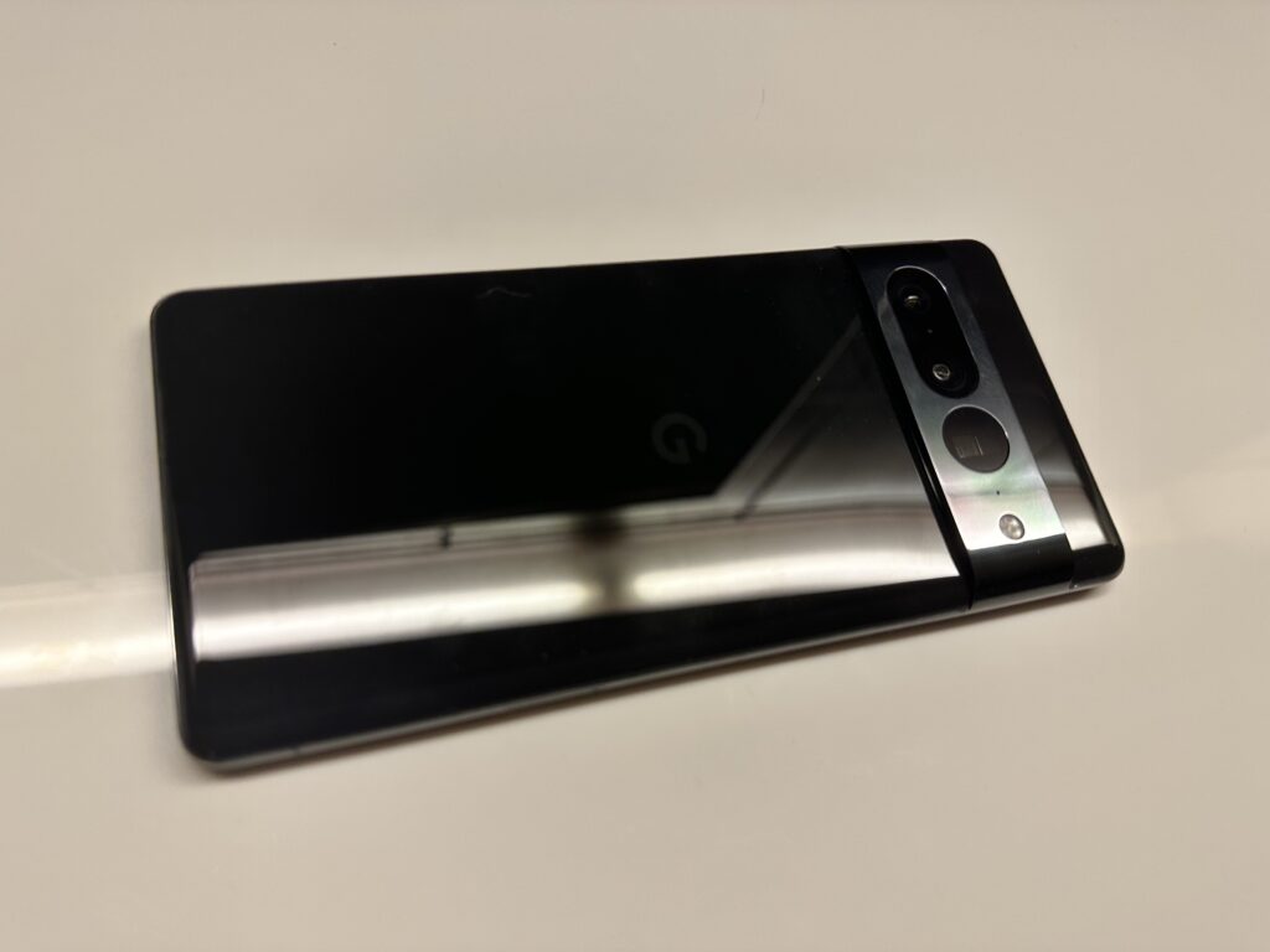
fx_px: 881
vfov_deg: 56.8
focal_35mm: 24
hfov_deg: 71.6
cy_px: 476
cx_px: 635
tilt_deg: -63.6
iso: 160
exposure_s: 1/60
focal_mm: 6.86
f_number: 1.78
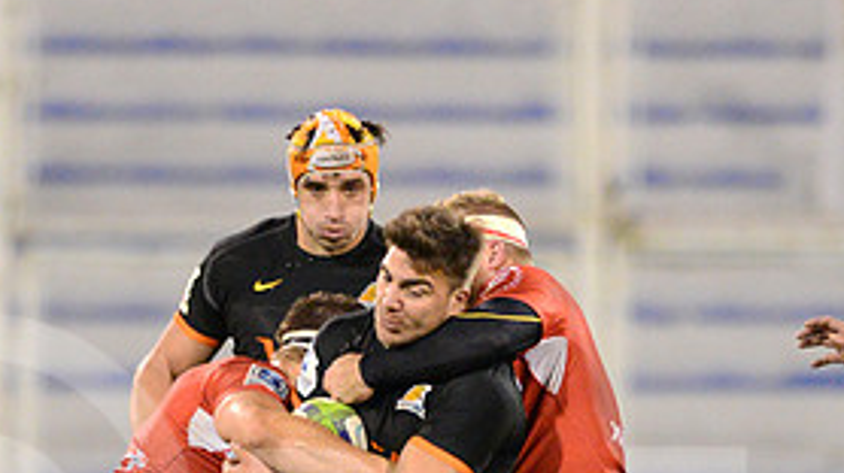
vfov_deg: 1.8
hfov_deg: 3.3
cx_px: 495
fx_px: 14673
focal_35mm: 656
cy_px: 538
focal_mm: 300
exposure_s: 1/1250
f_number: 2.8
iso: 4500
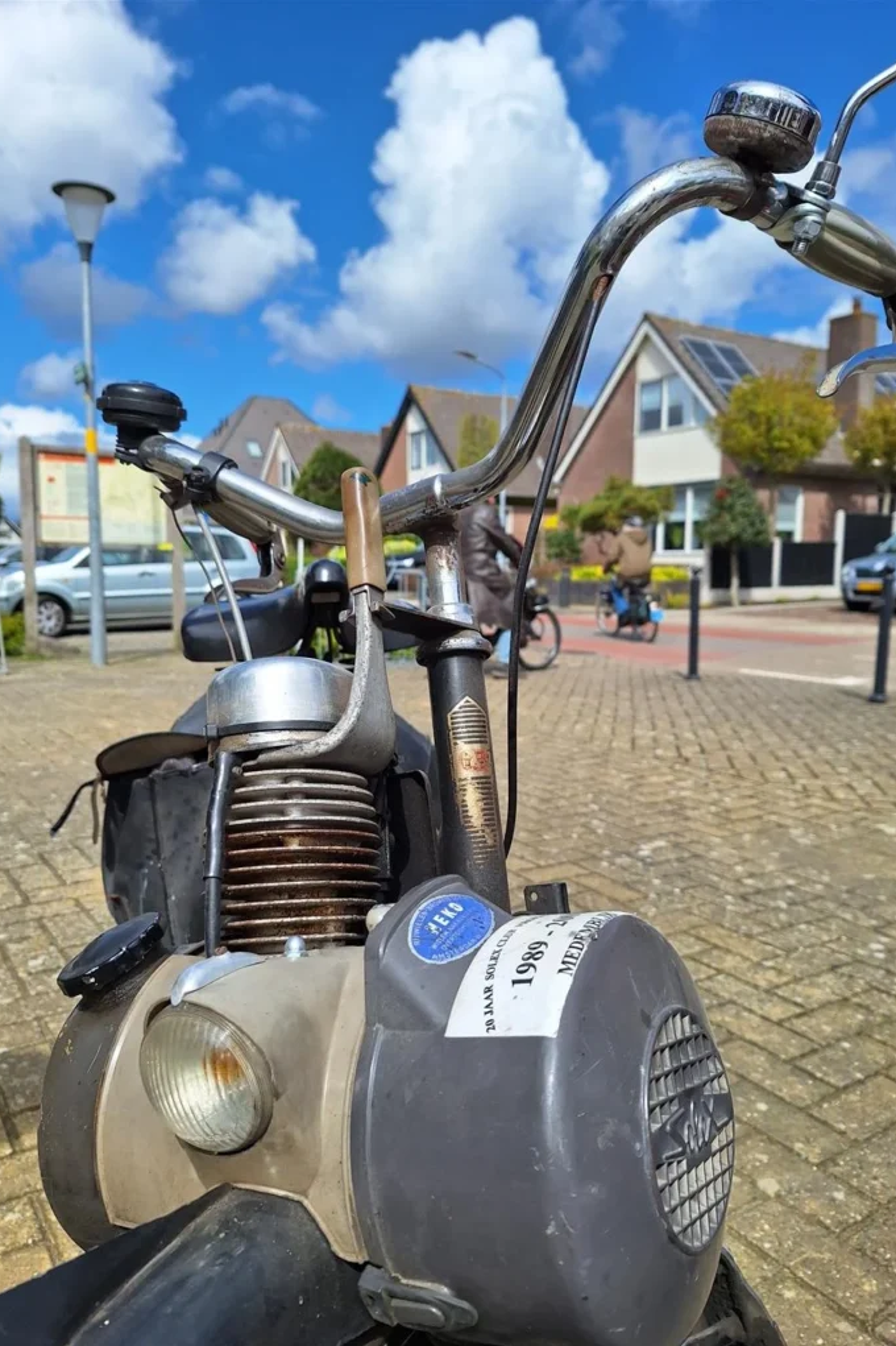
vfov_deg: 73.8
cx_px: 447
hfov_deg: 53.1
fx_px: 897
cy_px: 674
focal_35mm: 24
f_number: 1.8
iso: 40
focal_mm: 5.54
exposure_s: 1/4878
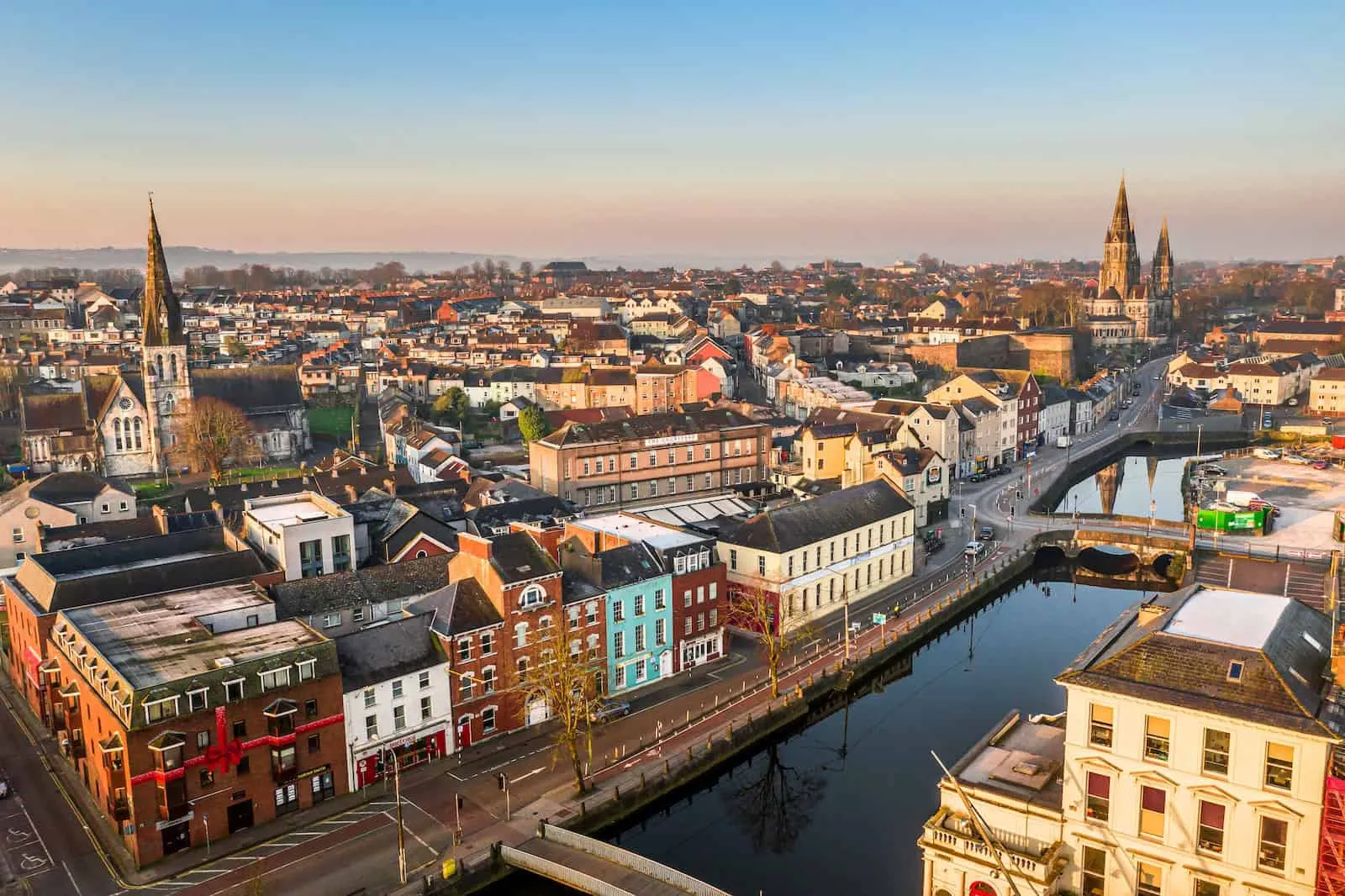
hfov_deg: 65.5
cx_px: 672
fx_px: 1046
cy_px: 448
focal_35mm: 28
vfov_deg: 46.4
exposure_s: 1/200
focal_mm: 10.3
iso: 100
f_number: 5
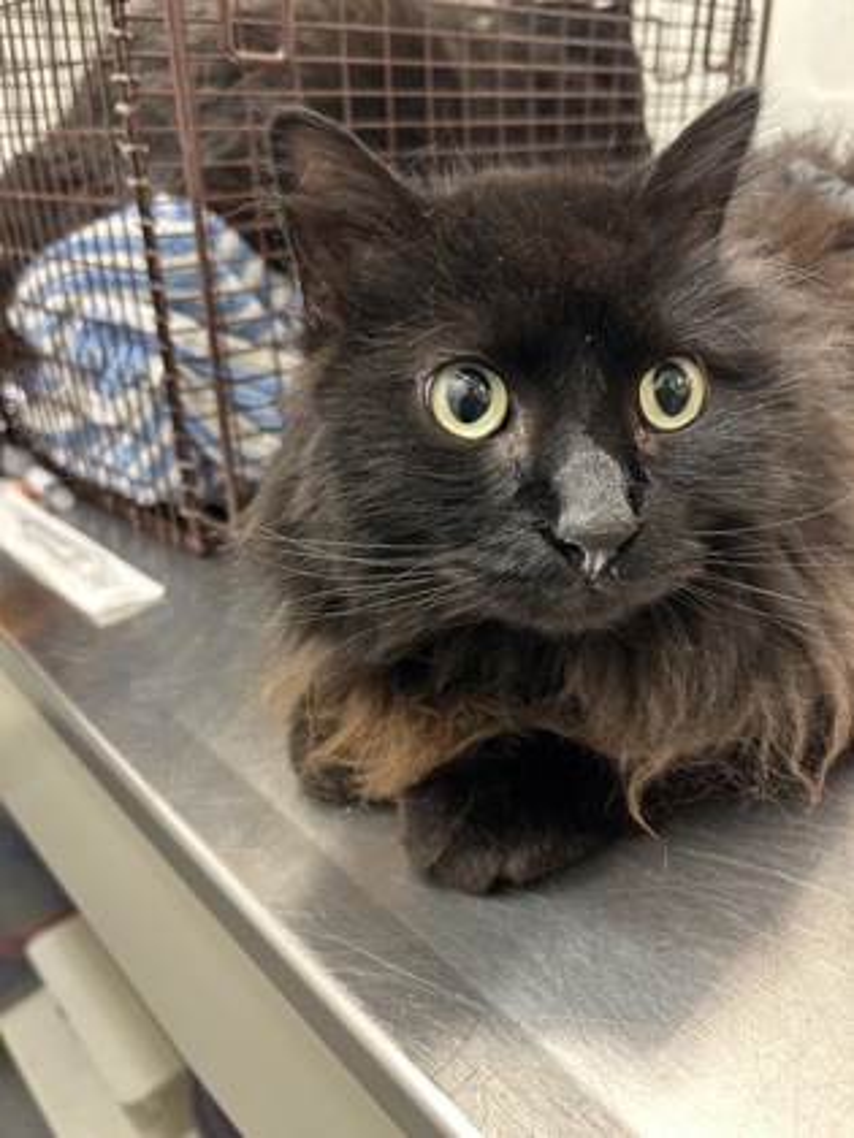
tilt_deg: -25.2
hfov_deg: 53.1
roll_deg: +2.4
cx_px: 427
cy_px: 569
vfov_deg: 67.3
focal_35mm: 26
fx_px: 855
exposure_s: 1/60
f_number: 1.5
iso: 200
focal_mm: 5.7
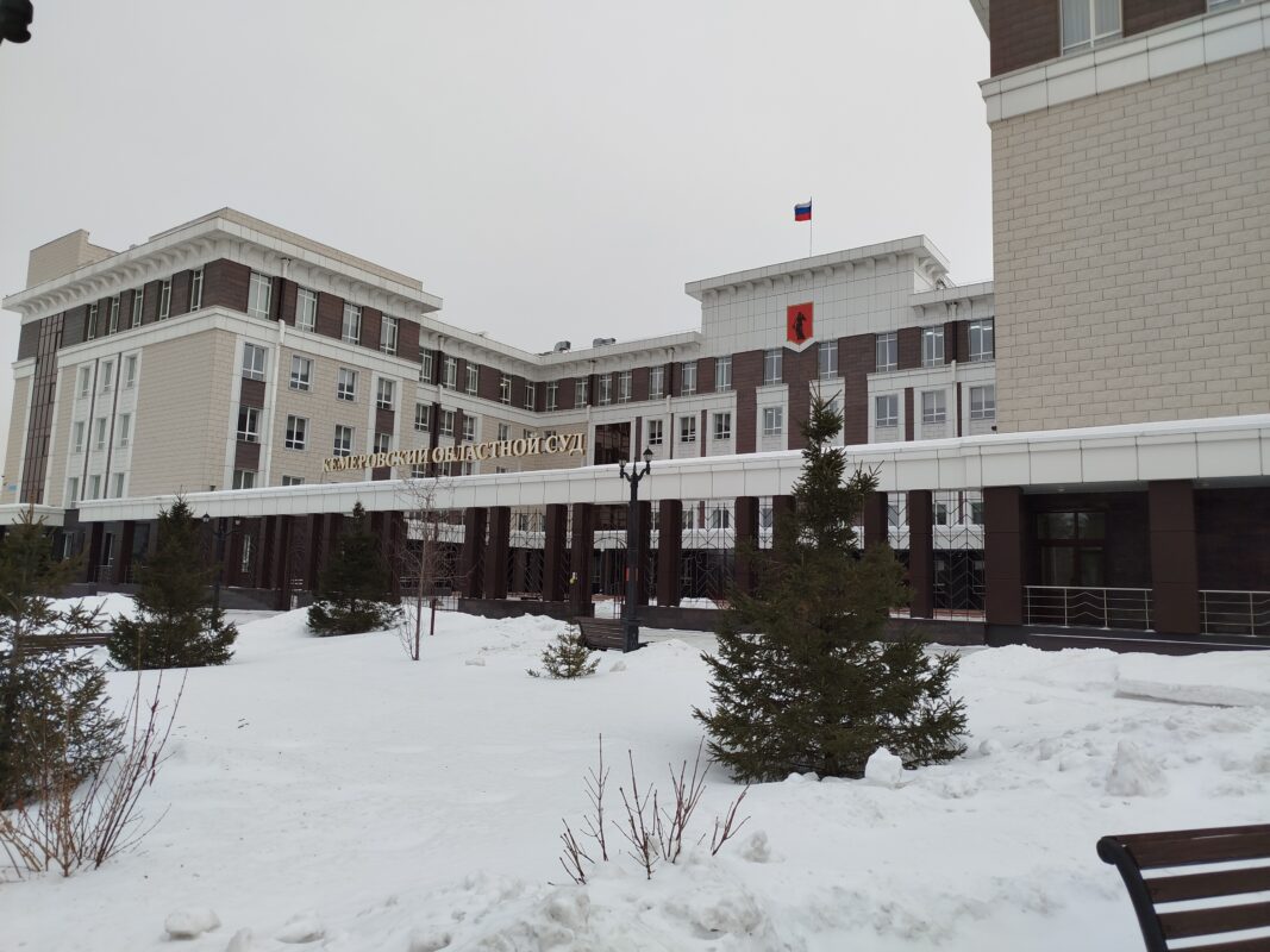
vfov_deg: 56.8
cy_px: 476
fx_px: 880
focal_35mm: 24
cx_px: 635
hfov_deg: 71.6
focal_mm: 5.31
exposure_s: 1/508
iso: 50
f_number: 1.7
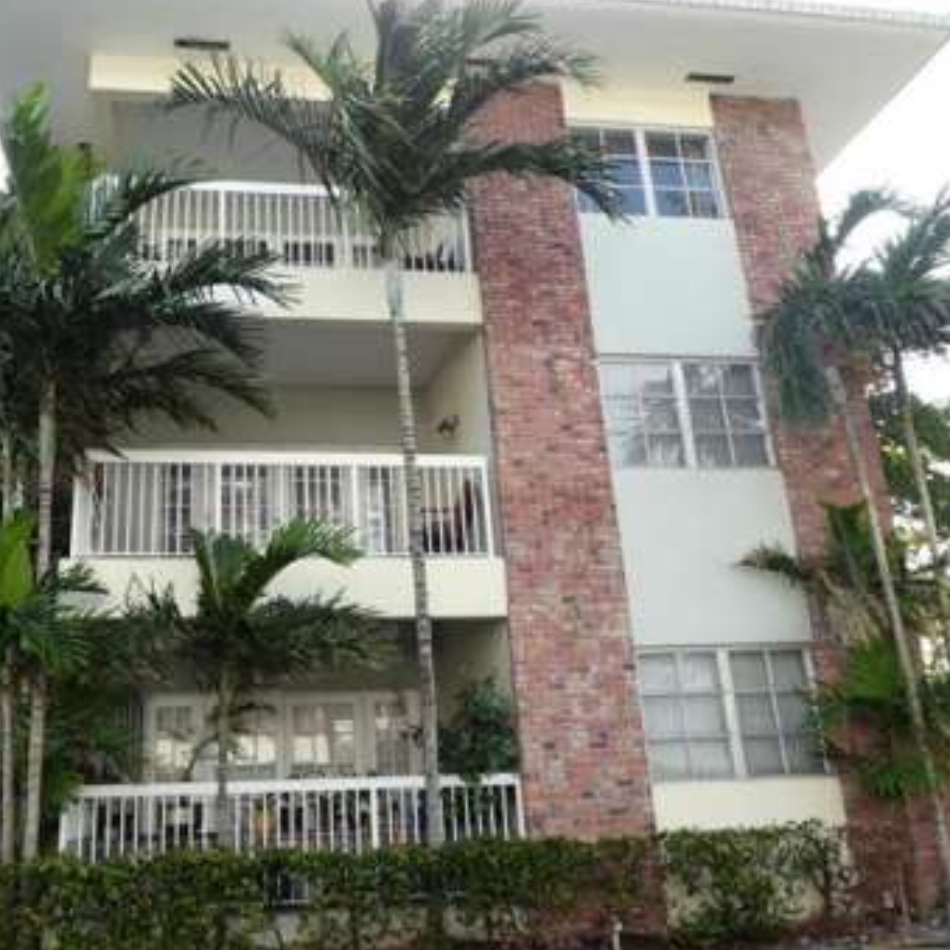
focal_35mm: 30
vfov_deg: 54.0
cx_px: 331
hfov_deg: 53.2
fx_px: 931
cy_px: 471
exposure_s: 1/160
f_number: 3.3
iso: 80
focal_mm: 4.3
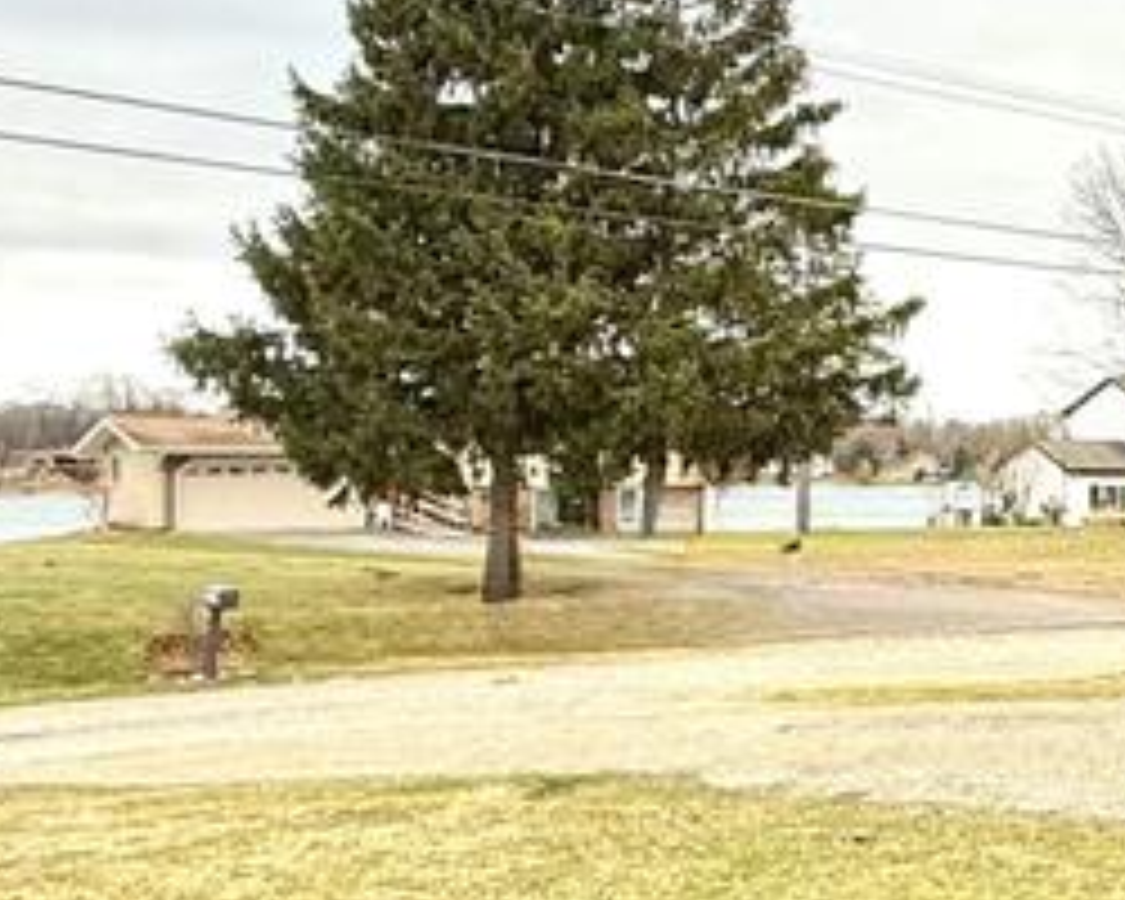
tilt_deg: -0.6
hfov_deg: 26.1
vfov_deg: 27.1
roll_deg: -0.2
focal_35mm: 56
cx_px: 1624
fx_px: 1865
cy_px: 482
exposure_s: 1/155
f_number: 2.2
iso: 50
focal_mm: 2.22
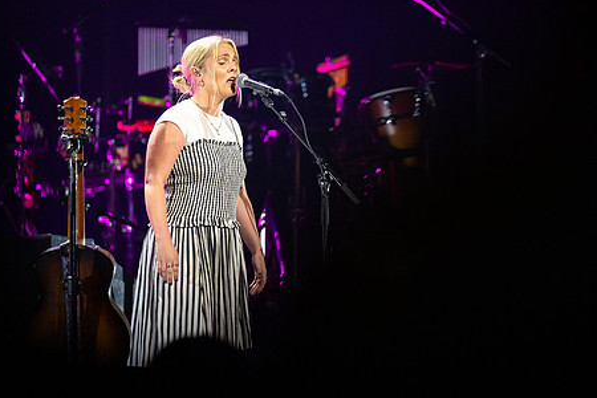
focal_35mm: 260
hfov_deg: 7.9
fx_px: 4311
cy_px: 180
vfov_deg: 5.3
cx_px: 300
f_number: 2.8
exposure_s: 1/400
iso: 3200
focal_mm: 200
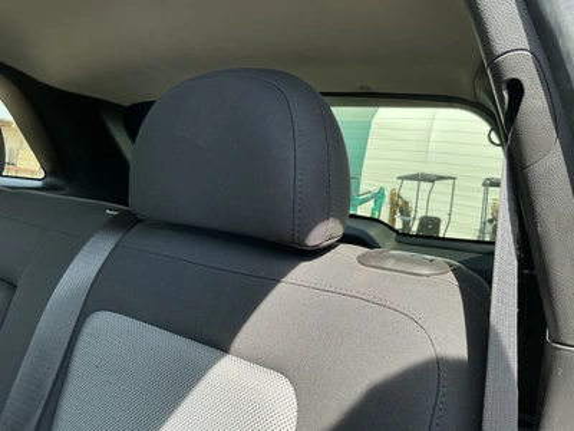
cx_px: 287
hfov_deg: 63.4
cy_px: 216
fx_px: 464
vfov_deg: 49.7
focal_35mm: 28
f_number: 1.8
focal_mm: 3
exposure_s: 1/122
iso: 25
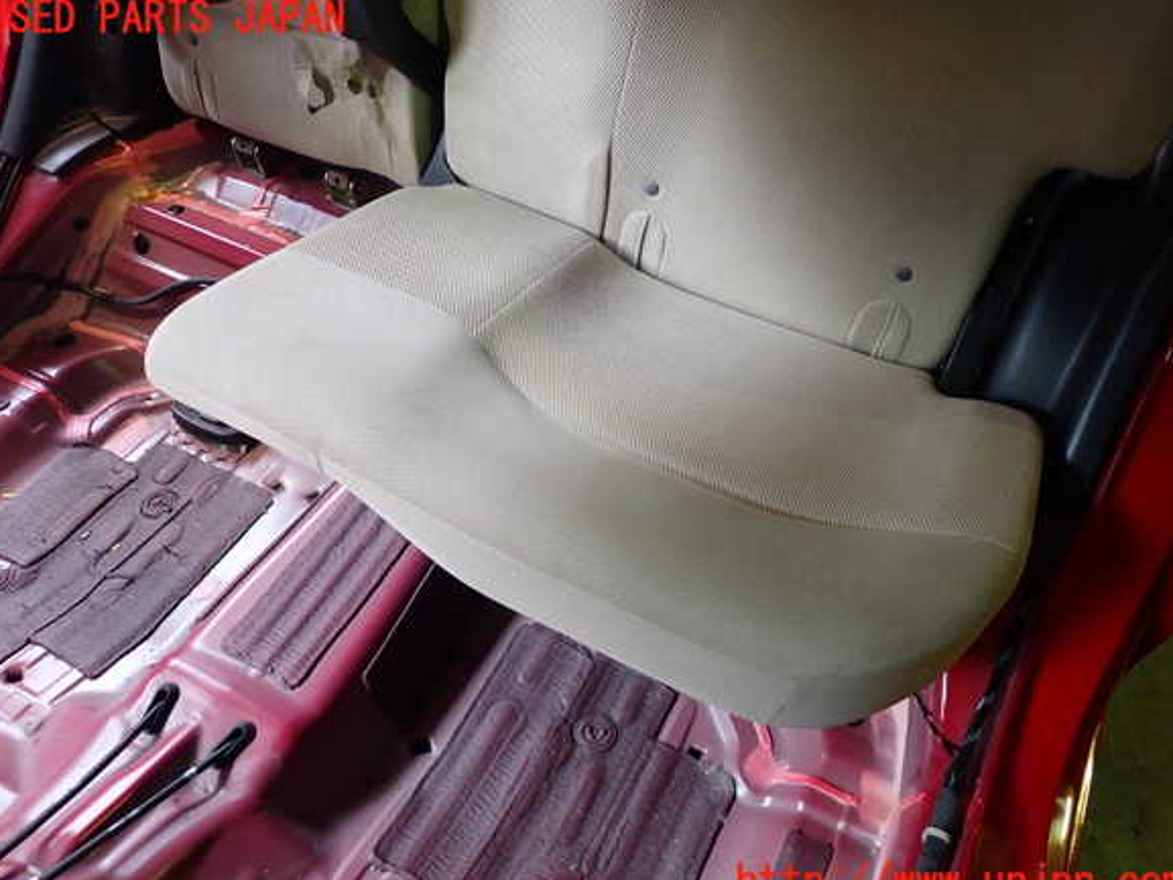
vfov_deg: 53.1
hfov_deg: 67.3
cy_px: 451
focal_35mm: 26
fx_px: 881
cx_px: 585
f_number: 2
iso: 200
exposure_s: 1/60
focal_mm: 4.5
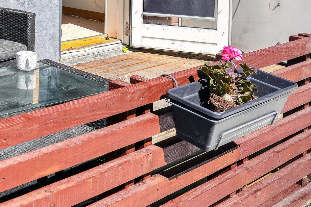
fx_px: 553
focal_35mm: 64
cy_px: -68
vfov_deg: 19.5
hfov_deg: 29.4
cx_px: 3
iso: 400
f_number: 8
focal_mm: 23
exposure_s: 1/320
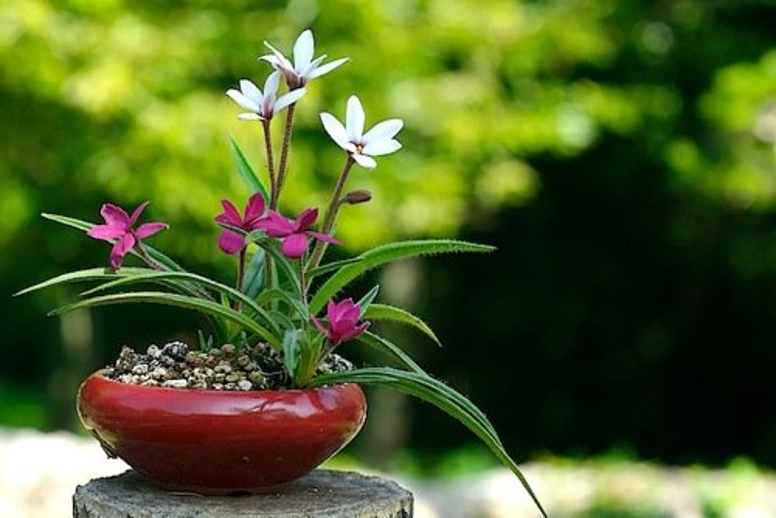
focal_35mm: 90
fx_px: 1941
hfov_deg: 22.6
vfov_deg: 15.2
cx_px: 388
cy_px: 259
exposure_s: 1/90
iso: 100
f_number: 6.3
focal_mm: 60
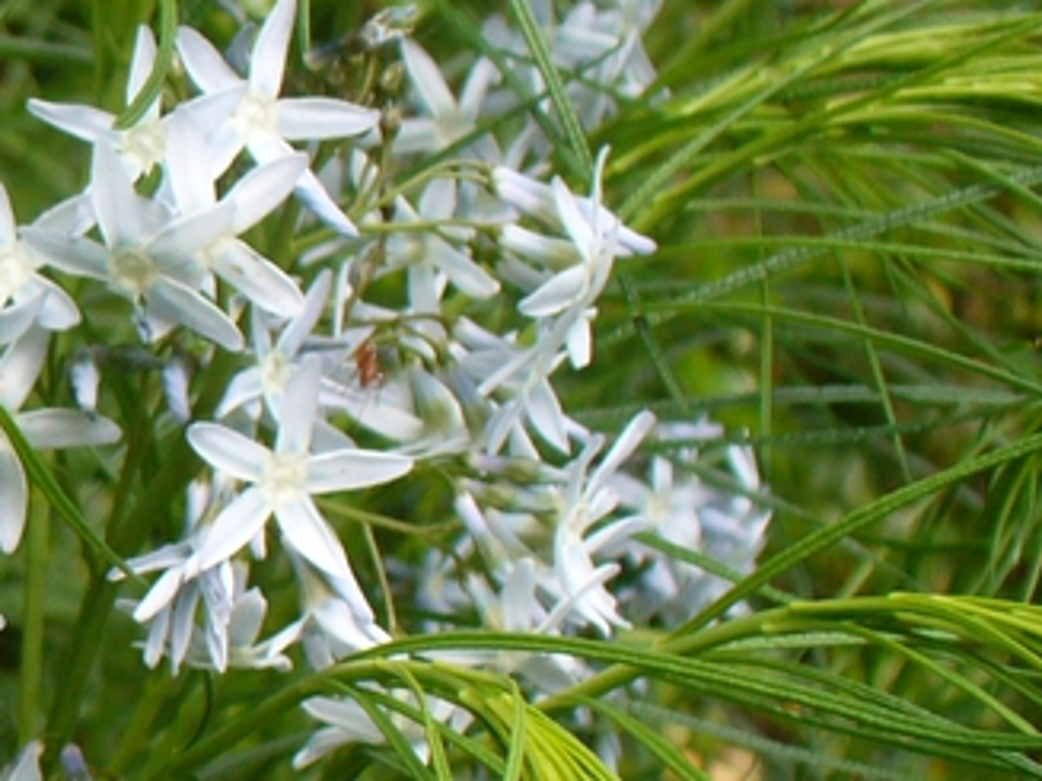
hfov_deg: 15.8
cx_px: -446
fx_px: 3491
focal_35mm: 116
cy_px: 462
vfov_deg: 12.8
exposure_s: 1/200
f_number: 2.8
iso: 80
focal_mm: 6.1
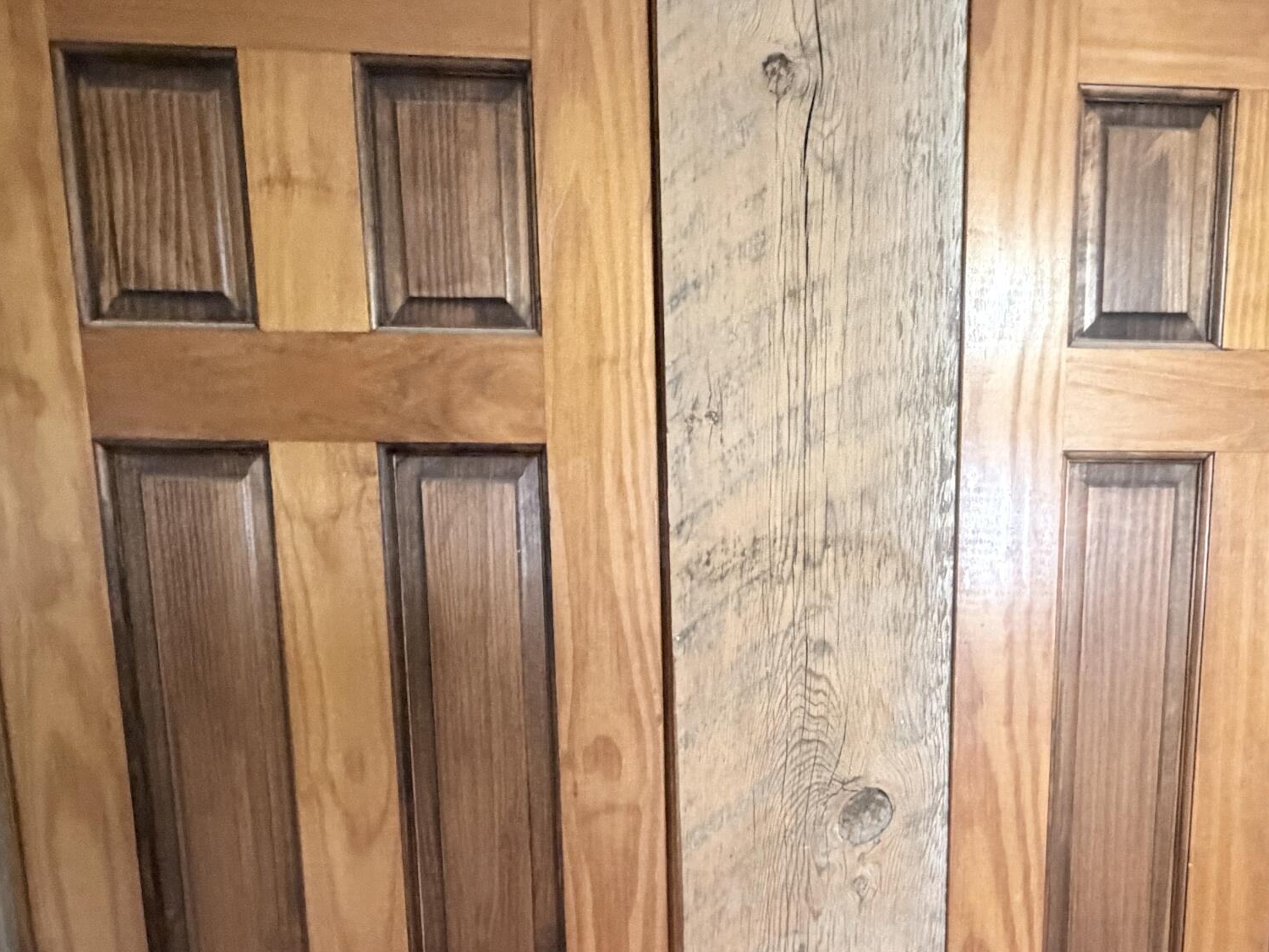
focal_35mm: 28
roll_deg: +1.1
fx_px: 1026
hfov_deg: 62.3
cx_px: 817
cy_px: 721
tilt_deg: -8.7
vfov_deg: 47.8
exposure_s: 1/60
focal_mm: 2.22
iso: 1000
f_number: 2.2
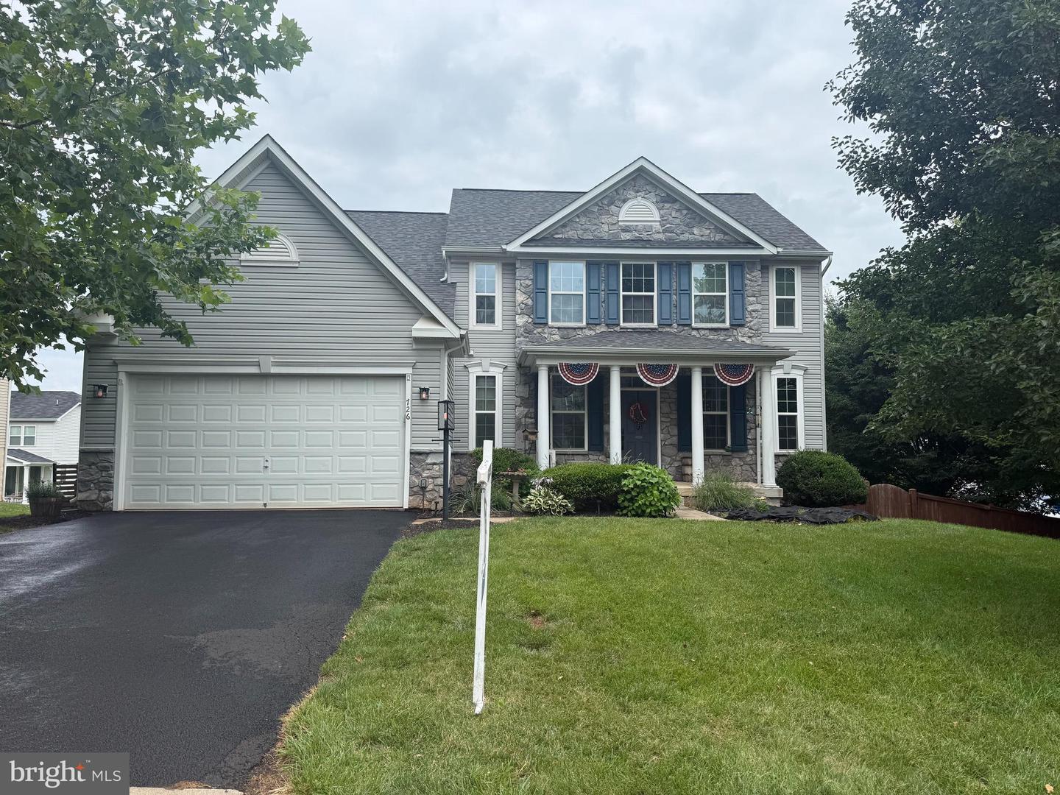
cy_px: 398
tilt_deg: +4.5
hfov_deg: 71.6
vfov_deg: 56.8
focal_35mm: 24
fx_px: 735
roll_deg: -0.2
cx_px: 530
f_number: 1.78
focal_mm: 6.76
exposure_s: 1/3953
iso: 80
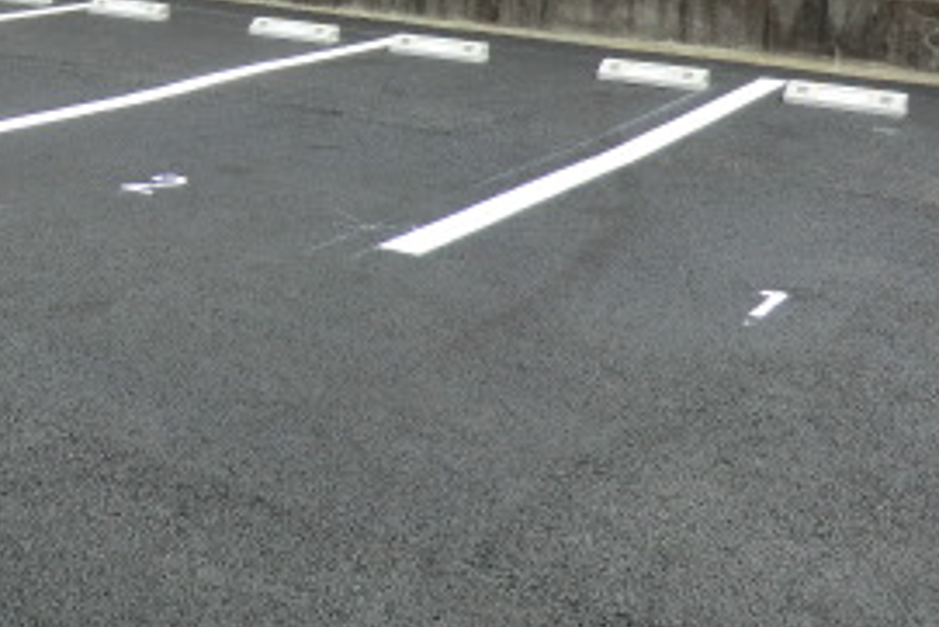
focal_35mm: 59
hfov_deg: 32.8
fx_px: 1540
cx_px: 163
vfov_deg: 22.3
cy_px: 24
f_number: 3.2
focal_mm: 4.3
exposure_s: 1/500
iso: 80
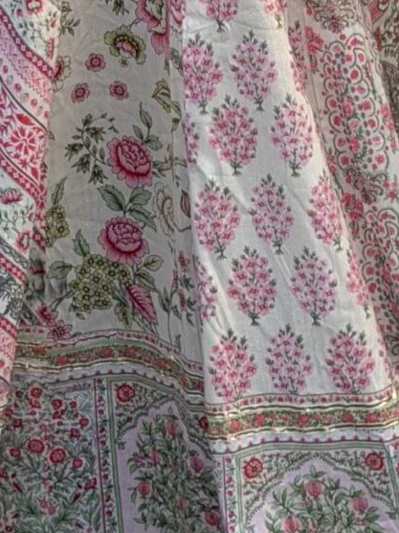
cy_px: -274
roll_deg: -1.4
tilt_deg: -17.5
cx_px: 173
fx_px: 3396
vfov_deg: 8.7
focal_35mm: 221
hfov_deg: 6.7
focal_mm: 6.76
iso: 64
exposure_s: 1/534
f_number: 1.78
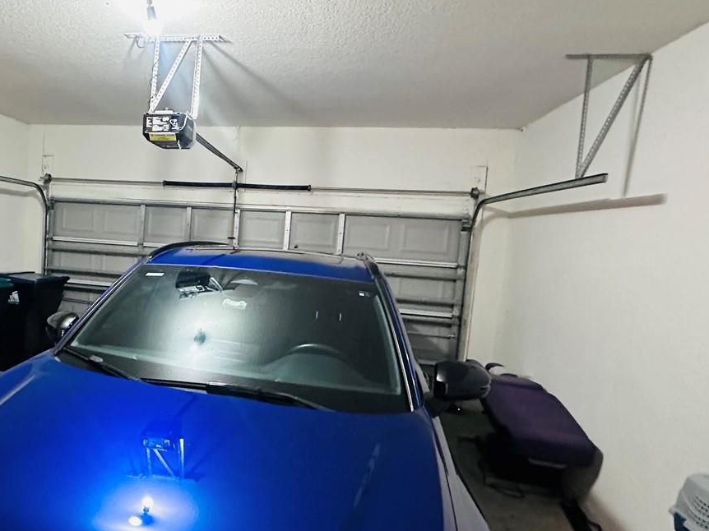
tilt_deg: -5.0
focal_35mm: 26
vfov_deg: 53.0
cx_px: 174
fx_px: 532
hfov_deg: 63.2
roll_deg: -3.8
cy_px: 277
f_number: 2.2
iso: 1000
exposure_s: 1/60
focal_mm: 2.22
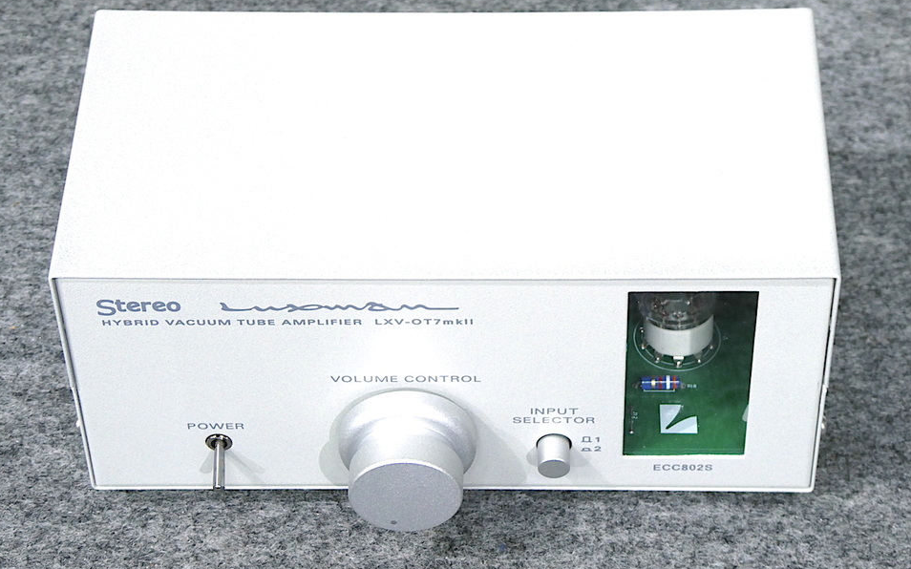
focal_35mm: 96
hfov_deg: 21.6
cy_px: 268
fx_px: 2383
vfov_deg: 13.6
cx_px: 456
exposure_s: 1/8
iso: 200
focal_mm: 16.1
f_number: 4.9
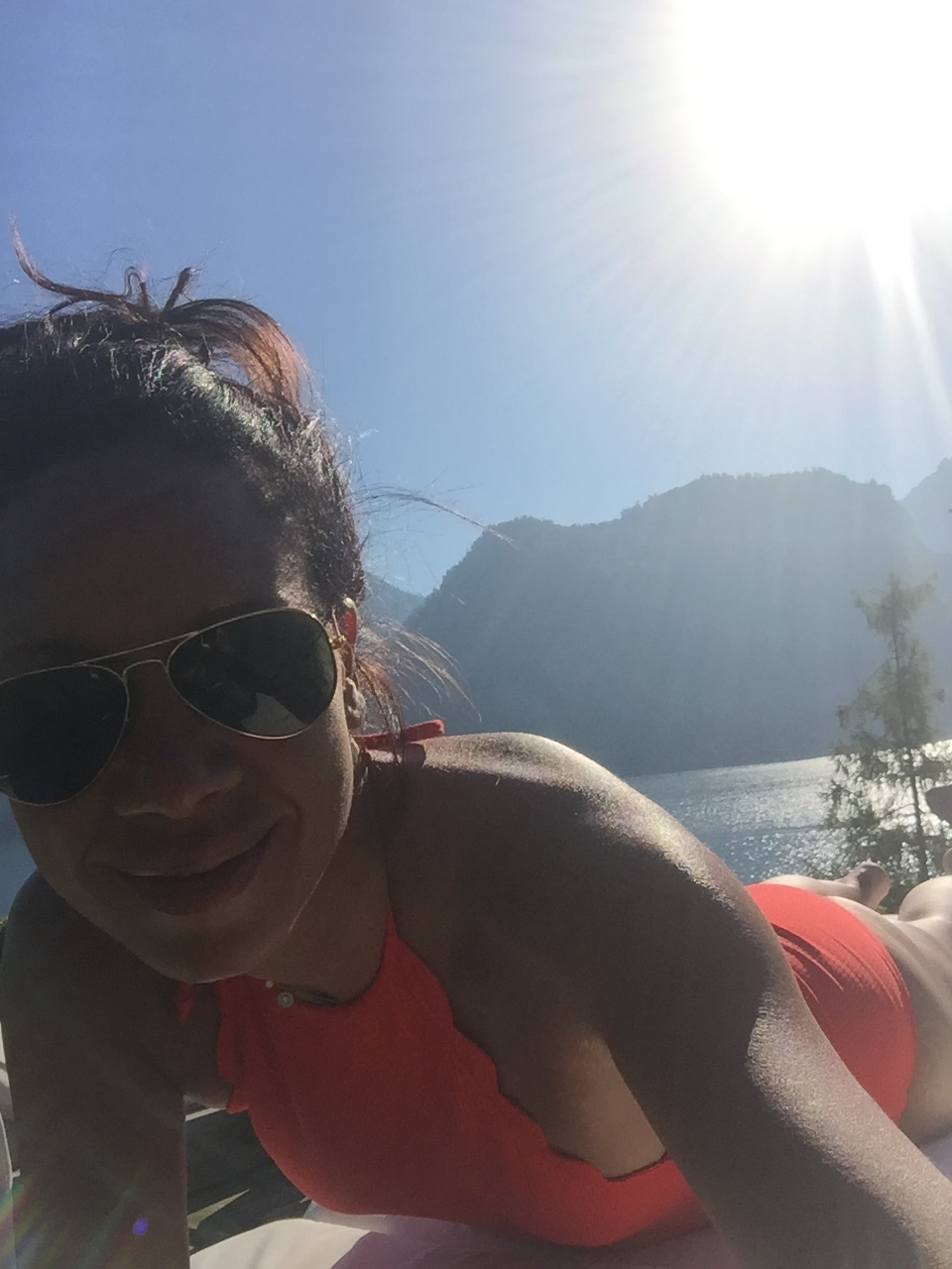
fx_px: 1137
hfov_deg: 45.4
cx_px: 476
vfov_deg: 58.4
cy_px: 634
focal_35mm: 31
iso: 32
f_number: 2.2
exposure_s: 1/2519
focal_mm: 2.65
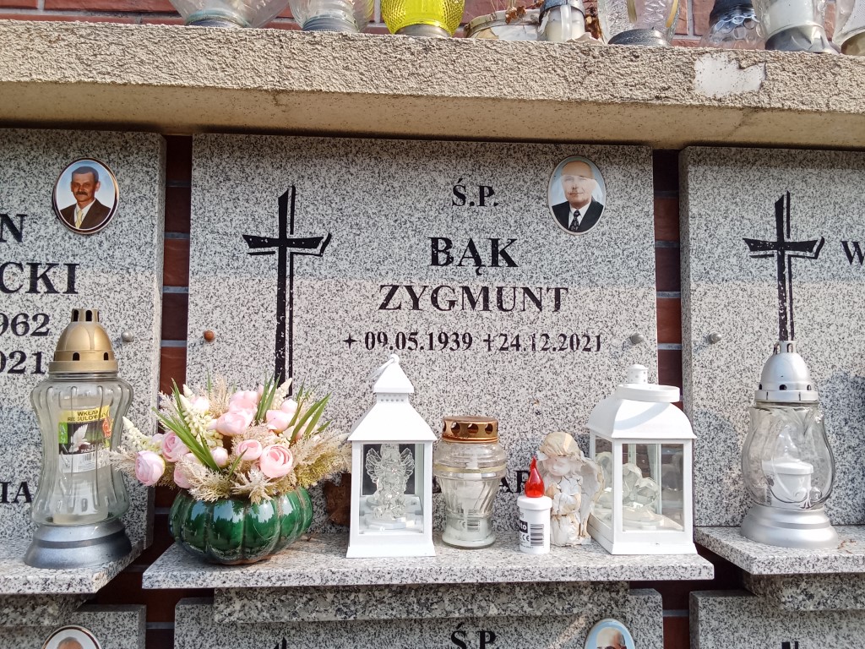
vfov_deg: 51.4
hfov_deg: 65.3
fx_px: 675
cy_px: 324
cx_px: 432
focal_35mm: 27
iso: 100
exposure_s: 1/848
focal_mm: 2.79
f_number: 2
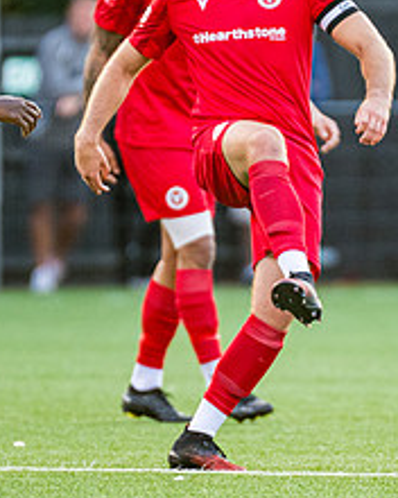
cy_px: 299
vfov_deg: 1.6
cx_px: 327
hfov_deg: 1.3
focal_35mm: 1207
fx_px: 17772
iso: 1250
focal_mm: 300
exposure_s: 1/640
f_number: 2.8
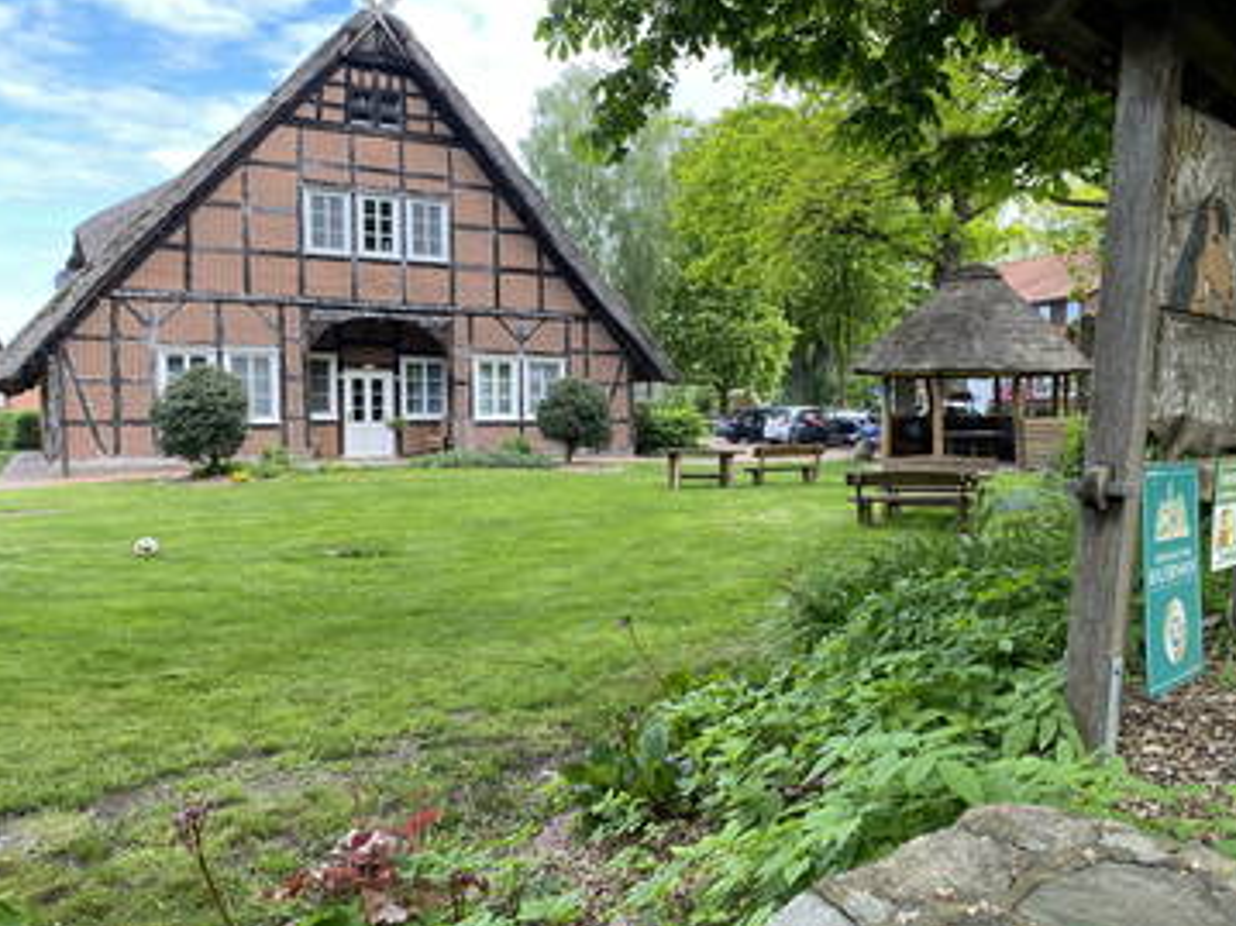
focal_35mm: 29
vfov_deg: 48.2
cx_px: 654
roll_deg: -0.2
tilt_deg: -4.1
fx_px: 1035
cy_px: 475
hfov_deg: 61.6
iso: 32
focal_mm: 4.25
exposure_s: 1/260
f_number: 1.8
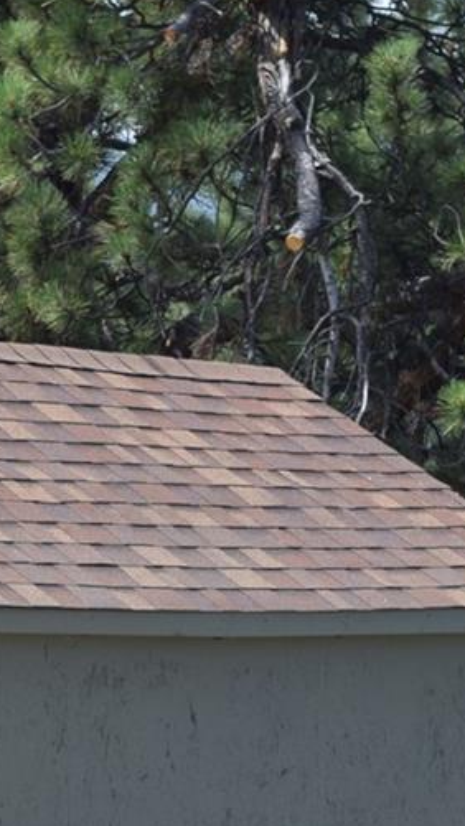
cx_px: 94
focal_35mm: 276
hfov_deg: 4.4
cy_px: 829
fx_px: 6040
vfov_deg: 7.8
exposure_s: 1/250
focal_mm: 55
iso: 200
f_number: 8
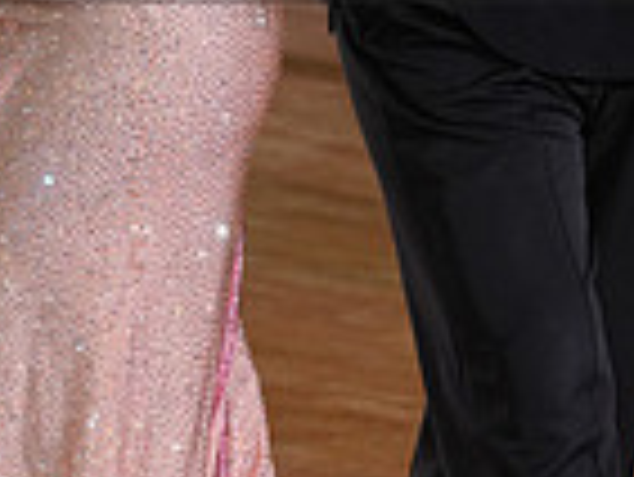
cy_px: -144
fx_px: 6251
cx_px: 191
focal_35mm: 341
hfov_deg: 5.8
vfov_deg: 4.4
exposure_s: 1/200
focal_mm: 86
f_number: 5
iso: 1250
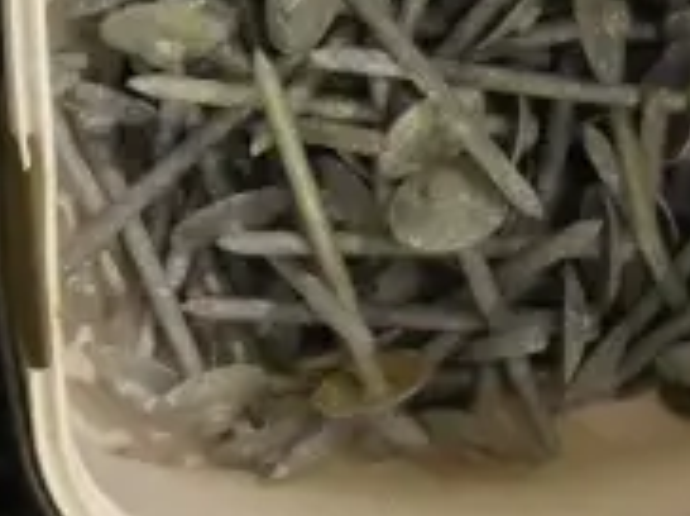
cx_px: -785
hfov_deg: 5.9
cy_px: -51
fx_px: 6509
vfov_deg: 4.5
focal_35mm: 327
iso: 3200
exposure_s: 1/100
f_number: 5.5
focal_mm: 29
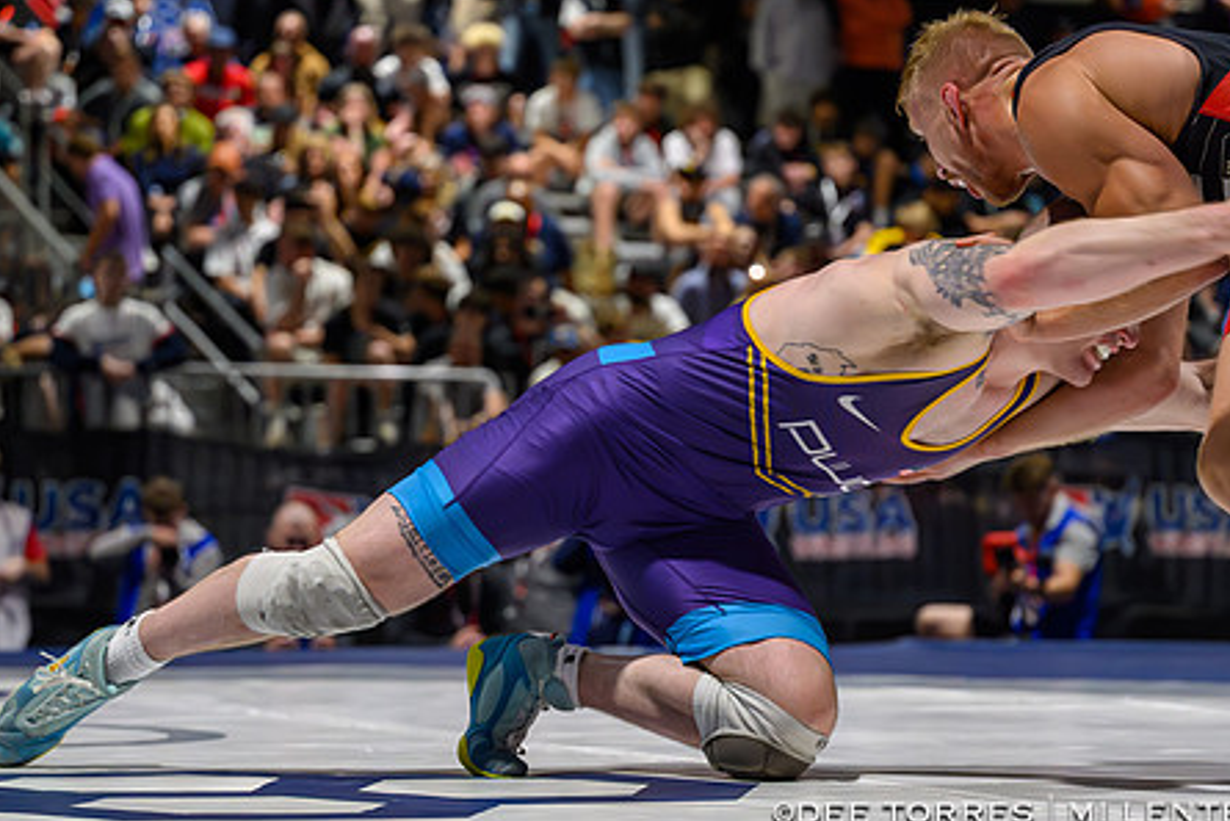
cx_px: 549
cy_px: 438
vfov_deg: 10.8
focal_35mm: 127
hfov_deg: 16.1
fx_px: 4340
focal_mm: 75
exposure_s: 1/640
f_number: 2.8
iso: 5000
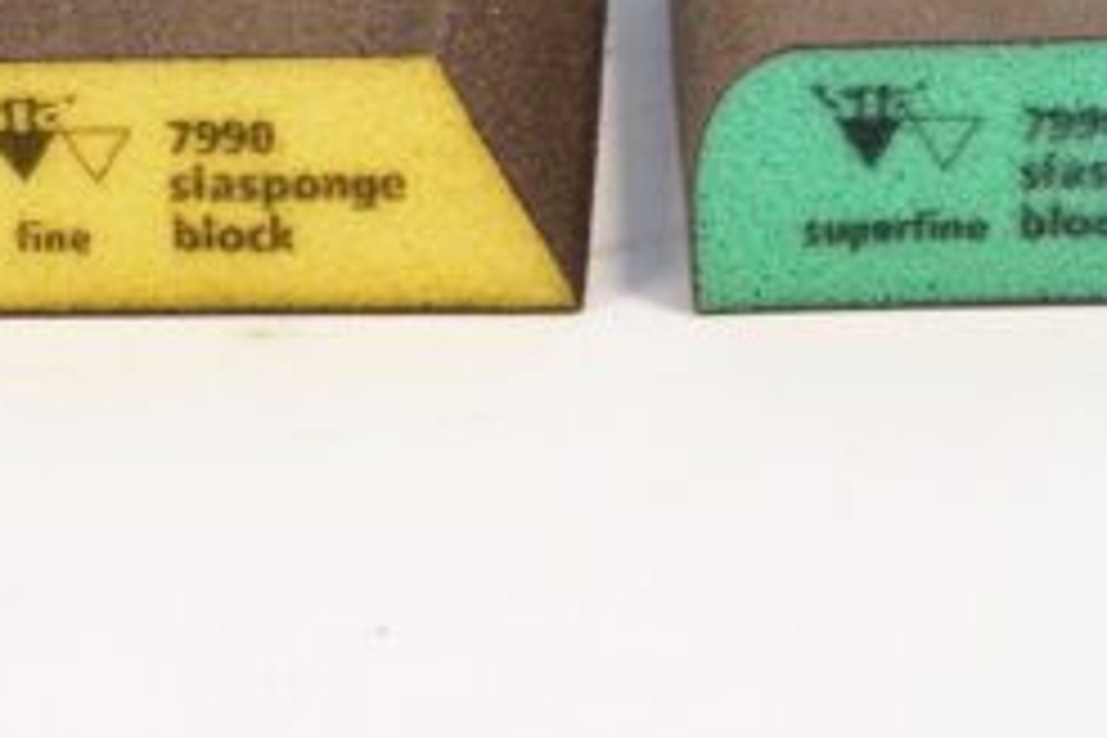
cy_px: 194
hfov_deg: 16.0
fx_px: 3905
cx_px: 238
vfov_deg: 10.8
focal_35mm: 127
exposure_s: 1/30
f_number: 4.8
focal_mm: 19.6
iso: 1100
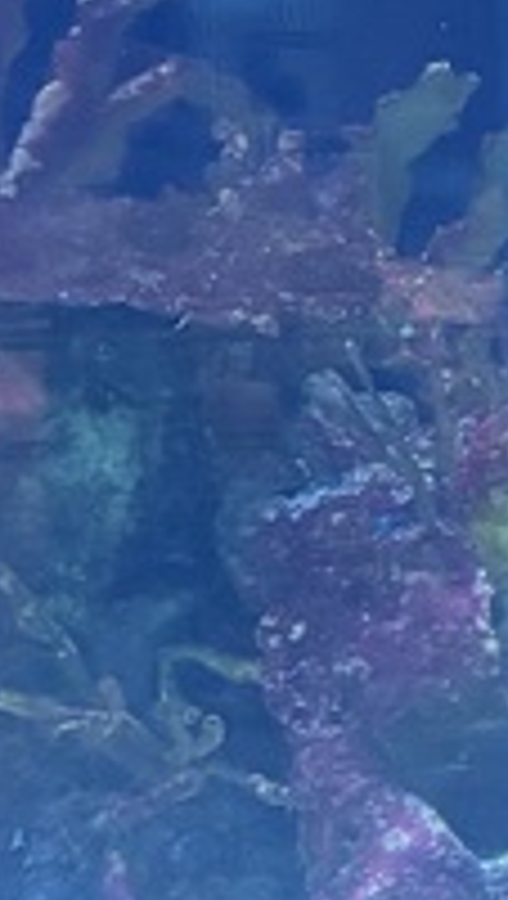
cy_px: 202
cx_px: 1452
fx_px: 3461
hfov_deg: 7.5
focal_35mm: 145
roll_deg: +0.1
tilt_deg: -1.4
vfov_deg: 14.7
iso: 640
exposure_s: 1/30
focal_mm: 5.96
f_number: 1.6
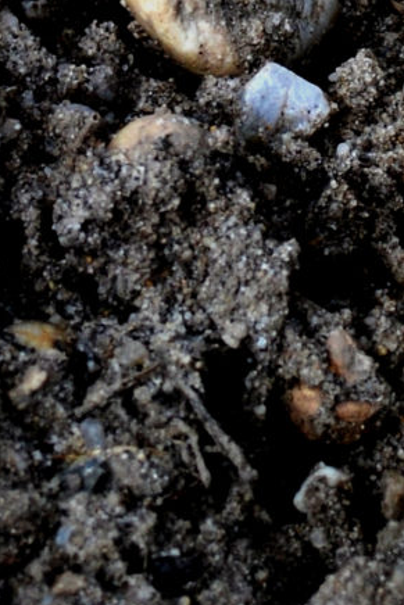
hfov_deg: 2.8
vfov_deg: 4.2
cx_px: 305
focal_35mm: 484
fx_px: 8139
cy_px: -866
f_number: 8
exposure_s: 1/320
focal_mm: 55
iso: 200
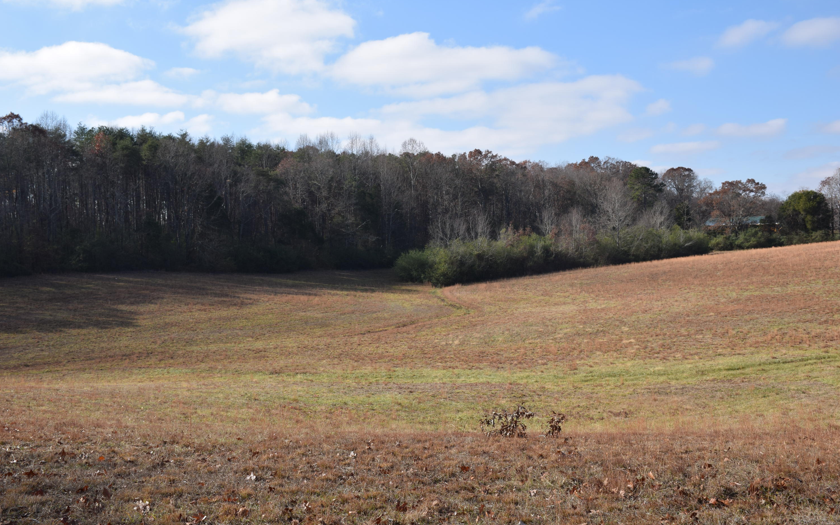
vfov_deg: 32.0
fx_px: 916
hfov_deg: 49.3
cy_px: 269
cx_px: 421
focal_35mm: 40
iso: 100
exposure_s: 1/200
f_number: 10
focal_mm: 26
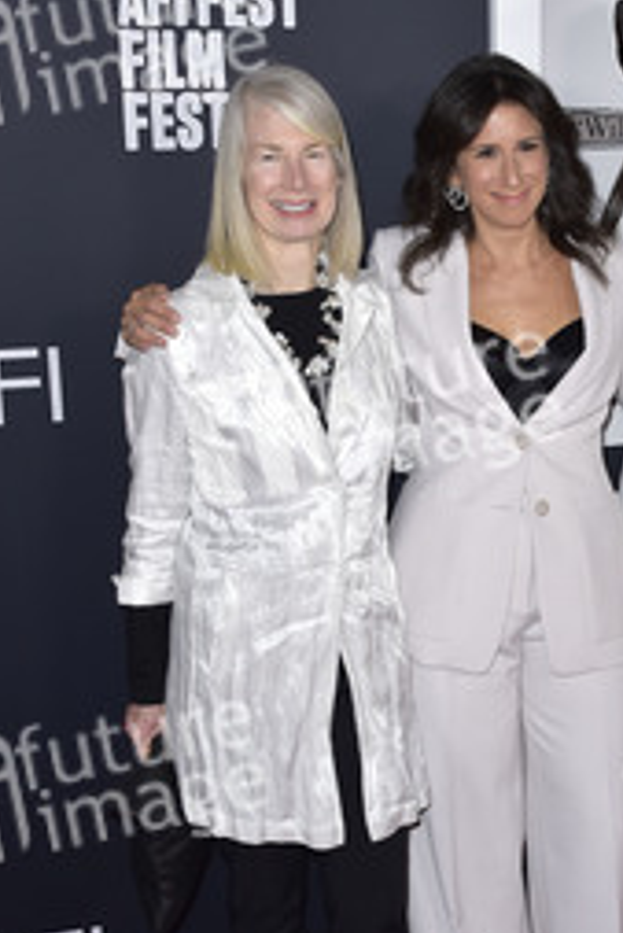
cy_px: 605
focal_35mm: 57
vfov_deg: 34.8
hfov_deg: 23.5
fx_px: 1477
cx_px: 481
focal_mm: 36
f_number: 6.3
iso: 500
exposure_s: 1/200
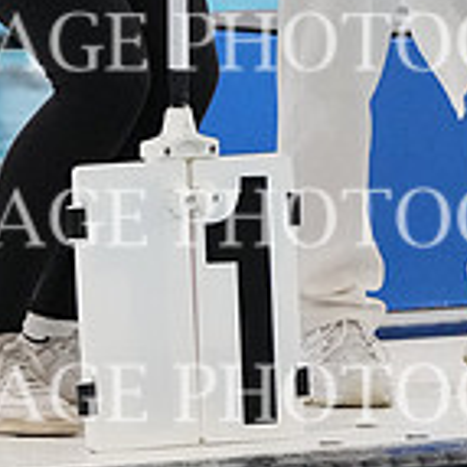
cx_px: 152
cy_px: -46
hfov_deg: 2.6
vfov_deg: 2.5
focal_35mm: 687
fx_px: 10486
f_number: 4
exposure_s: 1/1250
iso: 6400
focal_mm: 133
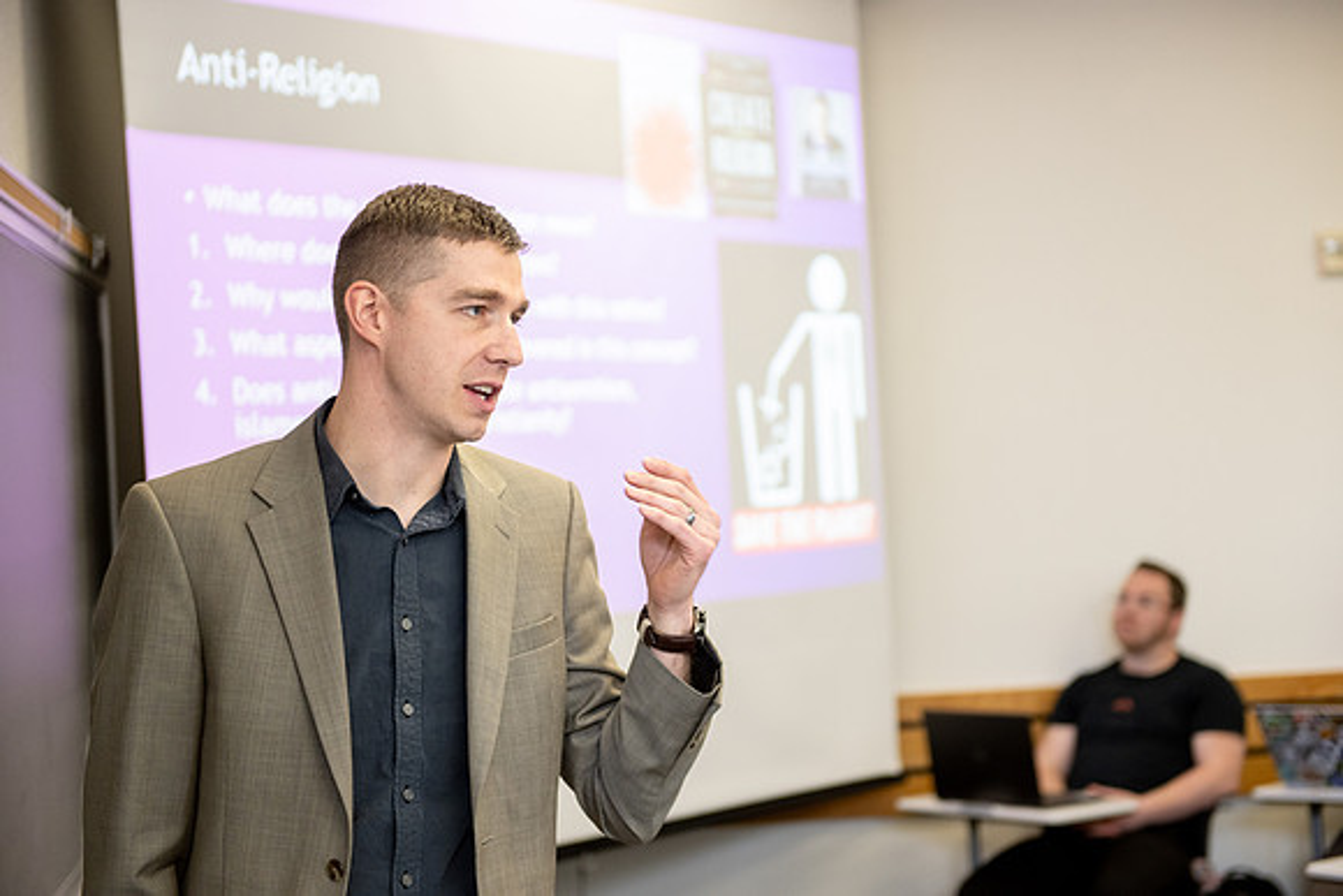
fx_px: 2612
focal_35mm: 70
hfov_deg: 28.8
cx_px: 672
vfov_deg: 19.5
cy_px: 448
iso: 1250
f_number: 2.8
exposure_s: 1/200
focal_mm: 70
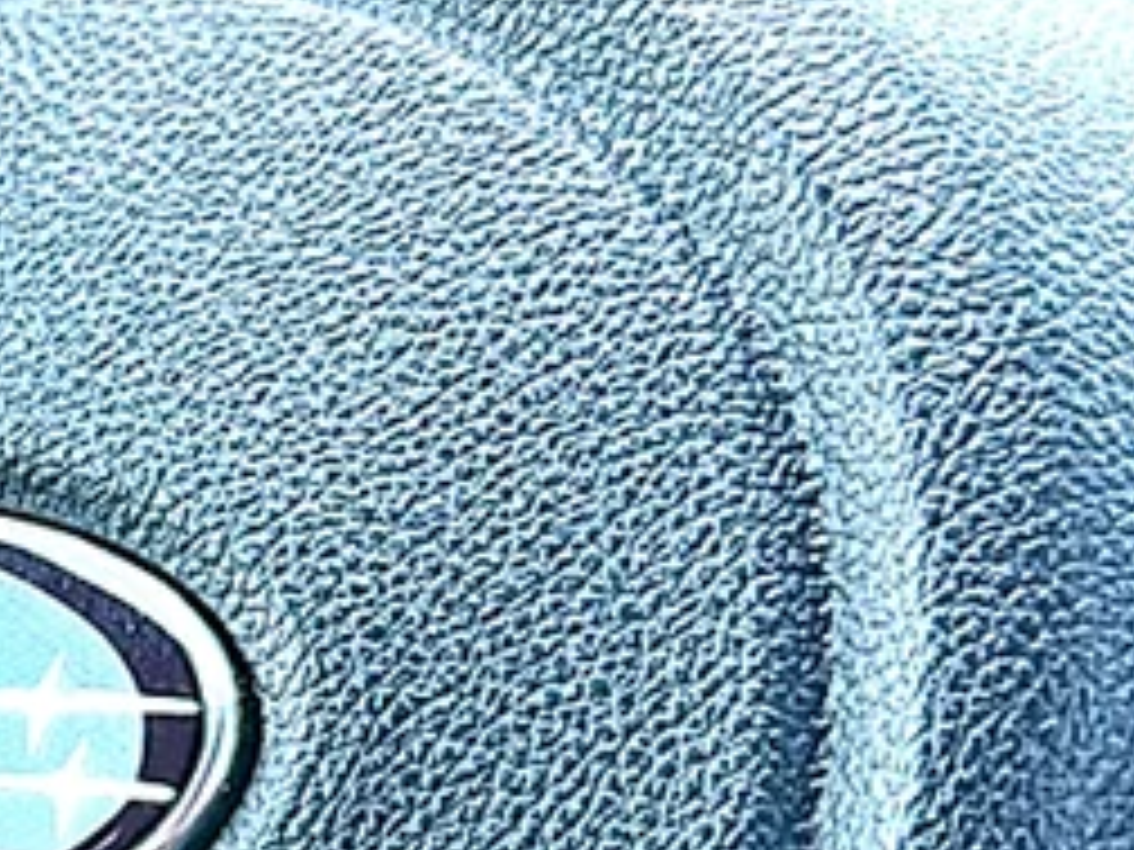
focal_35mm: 111
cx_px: -374
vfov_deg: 13.2
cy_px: 807
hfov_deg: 16.7
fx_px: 3636
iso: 64
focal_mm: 6.86
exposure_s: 1/119
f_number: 1.78
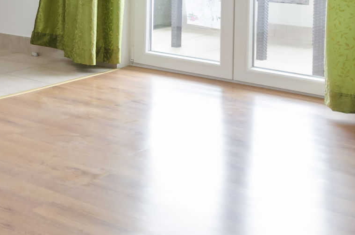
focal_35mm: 72
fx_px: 707
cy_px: -57
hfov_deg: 23.5
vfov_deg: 17.9
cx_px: -153
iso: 800
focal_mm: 13
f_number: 4.5
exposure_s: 1/100
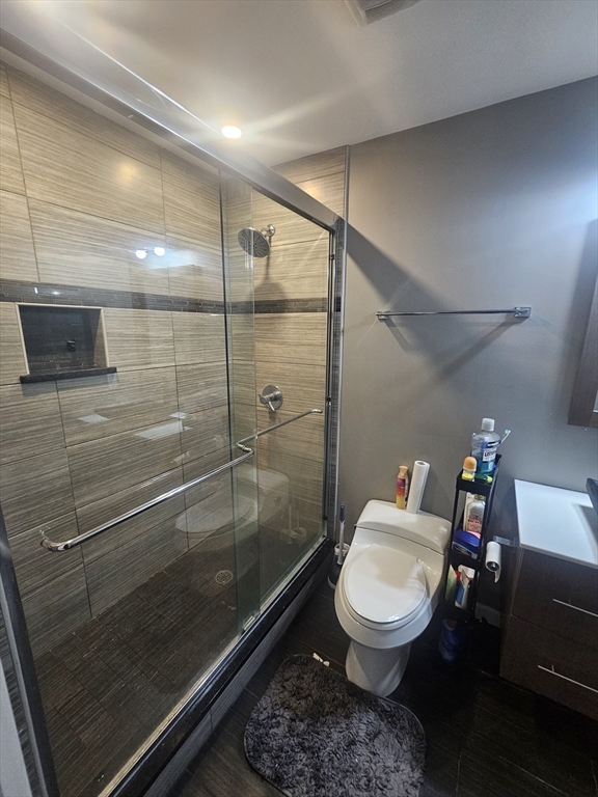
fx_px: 299
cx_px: 299
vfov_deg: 106.2
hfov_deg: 89.9
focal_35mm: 13
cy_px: 398
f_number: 2.2
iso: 320
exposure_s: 1/60
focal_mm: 2.2
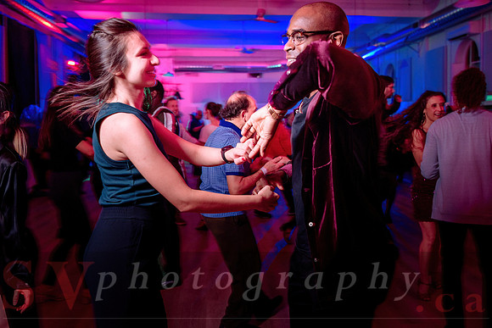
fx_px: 479
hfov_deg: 54.2
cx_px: 270
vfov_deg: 37.8
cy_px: 148
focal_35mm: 35
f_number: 3.5
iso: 800
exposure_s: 1/60
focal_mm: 32
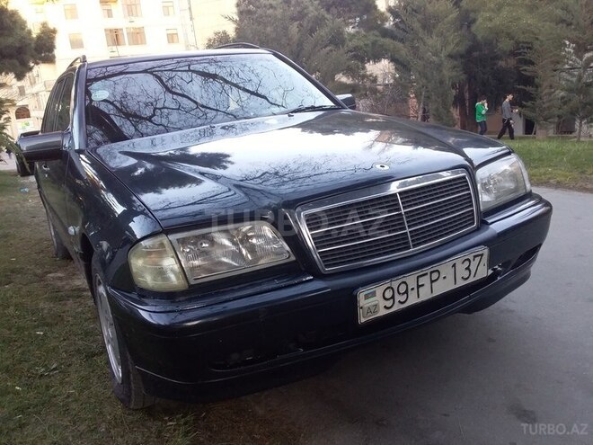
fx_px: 531
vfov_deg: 45.4
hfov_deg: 58.4
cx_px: 296
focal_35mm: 31
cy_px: 222
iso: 80
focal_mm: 3.3
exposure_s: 1/50
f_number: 2.2
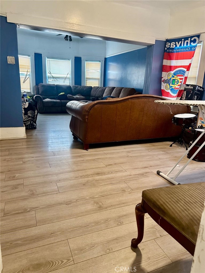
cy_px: 136
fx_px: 190
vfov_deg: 71.6
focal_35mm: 24
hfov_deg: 56.8
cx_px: 102
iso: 320
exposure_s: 1/60
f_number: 1.78
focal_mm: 6.86
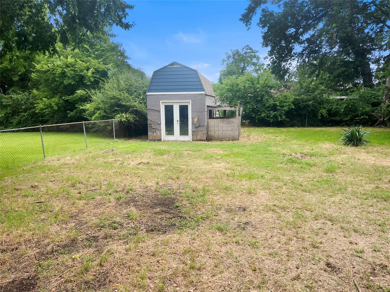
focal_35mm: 26
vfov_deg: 53.1
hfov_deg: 67.3
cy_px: 146
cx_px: 195
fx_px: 293
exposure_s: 1/833
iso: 50
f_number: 1.6
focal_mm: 5.1
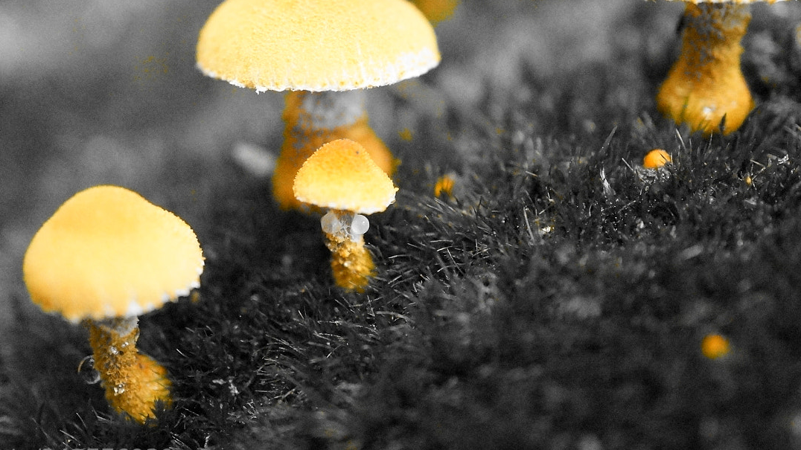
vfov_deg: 17.1
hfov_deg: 30.2
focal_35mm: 70
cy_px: 120
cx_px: 380
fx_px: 1487
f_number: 4.5
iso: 6400
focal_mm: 30
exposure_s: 1/400
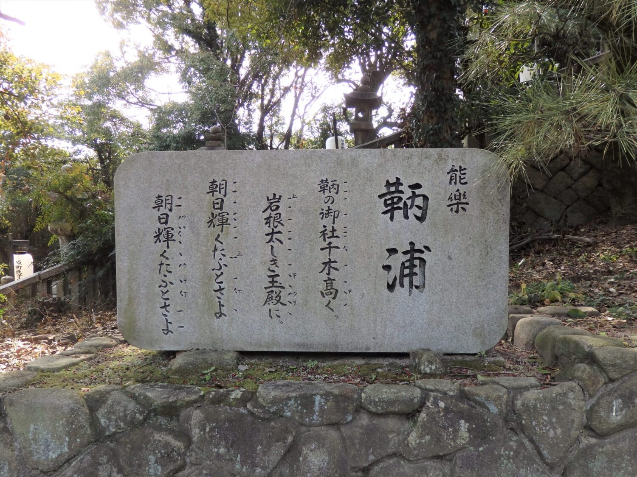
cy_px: 238
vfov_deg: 54.9
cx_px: 318
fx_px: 460
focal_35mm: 25
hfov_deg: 69.4
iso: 125
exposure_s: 1/200
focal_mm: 4.5
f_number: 3
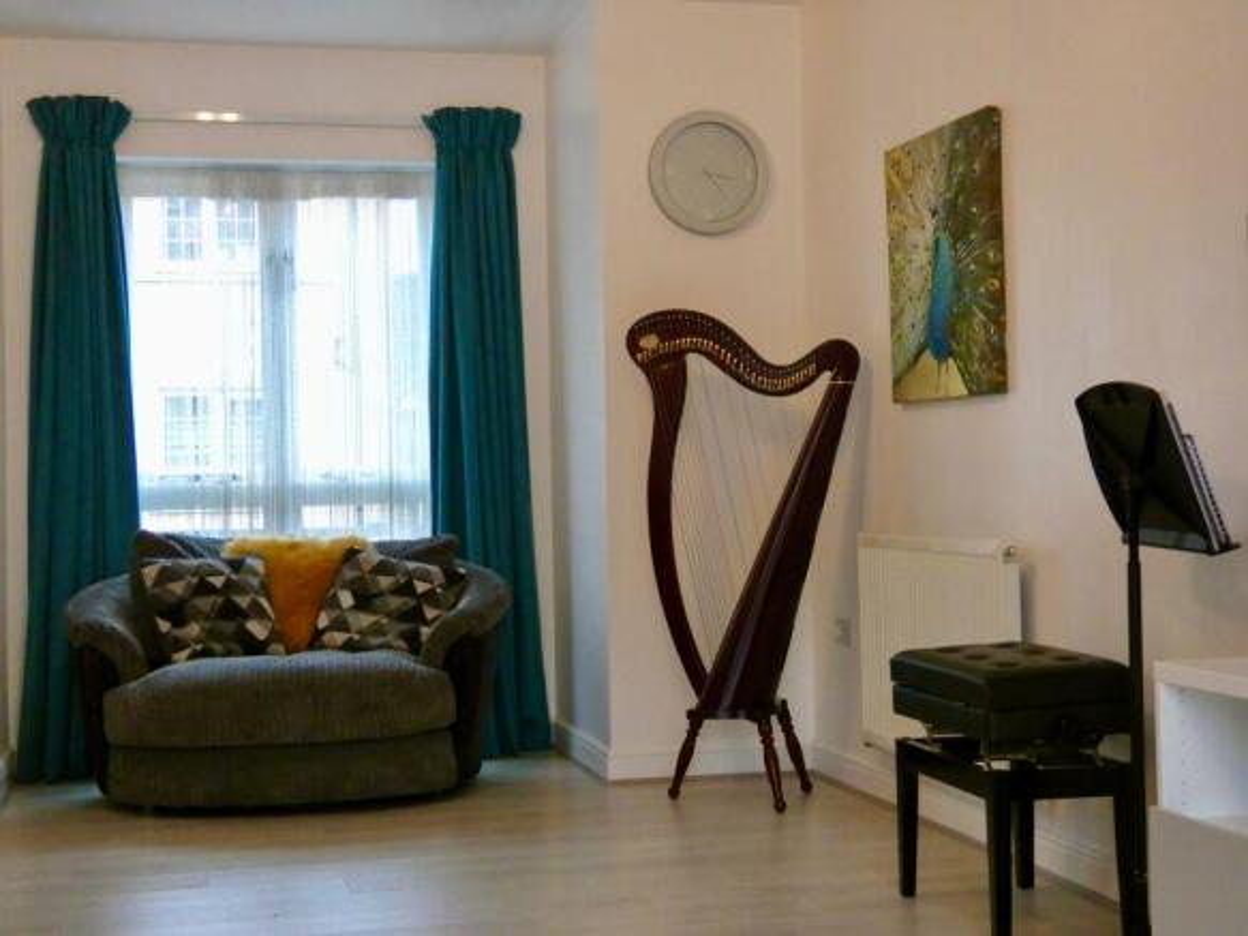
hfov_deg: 36.2
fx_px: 1910
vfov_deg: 27.5
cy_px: 468
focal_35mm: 53
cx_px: 624
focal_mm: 9.5
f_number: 3.9
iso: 640
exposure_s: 1/80
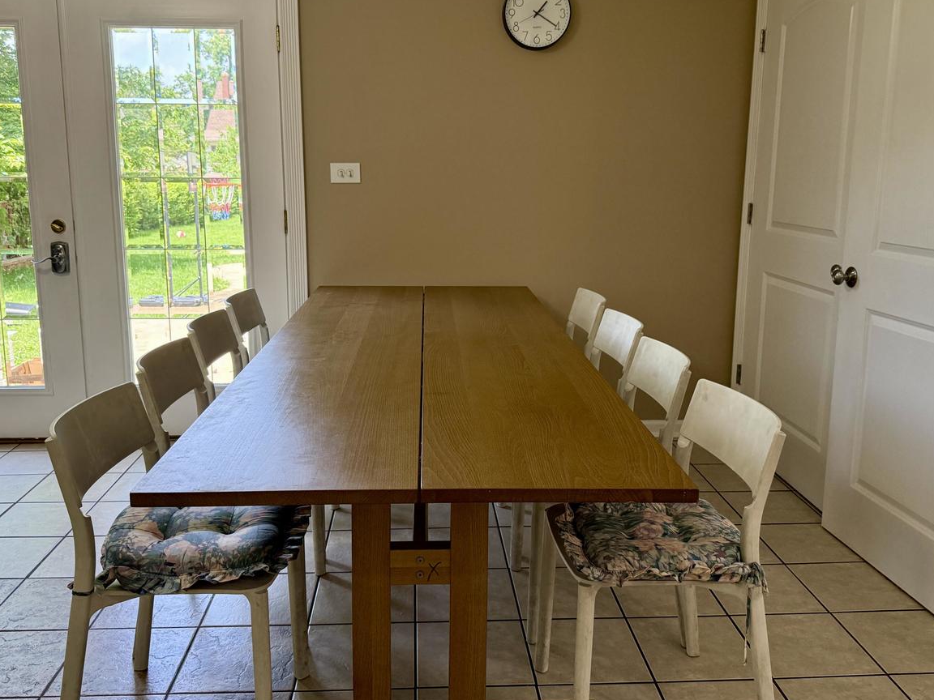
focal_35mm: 30
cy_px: 311
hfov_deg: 60.0
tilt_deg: -9.1
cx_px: 460
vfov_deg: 46.7
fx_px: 809
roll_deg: -0.4
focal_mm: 6.76
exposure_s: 1/217
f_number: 1.78
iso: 200
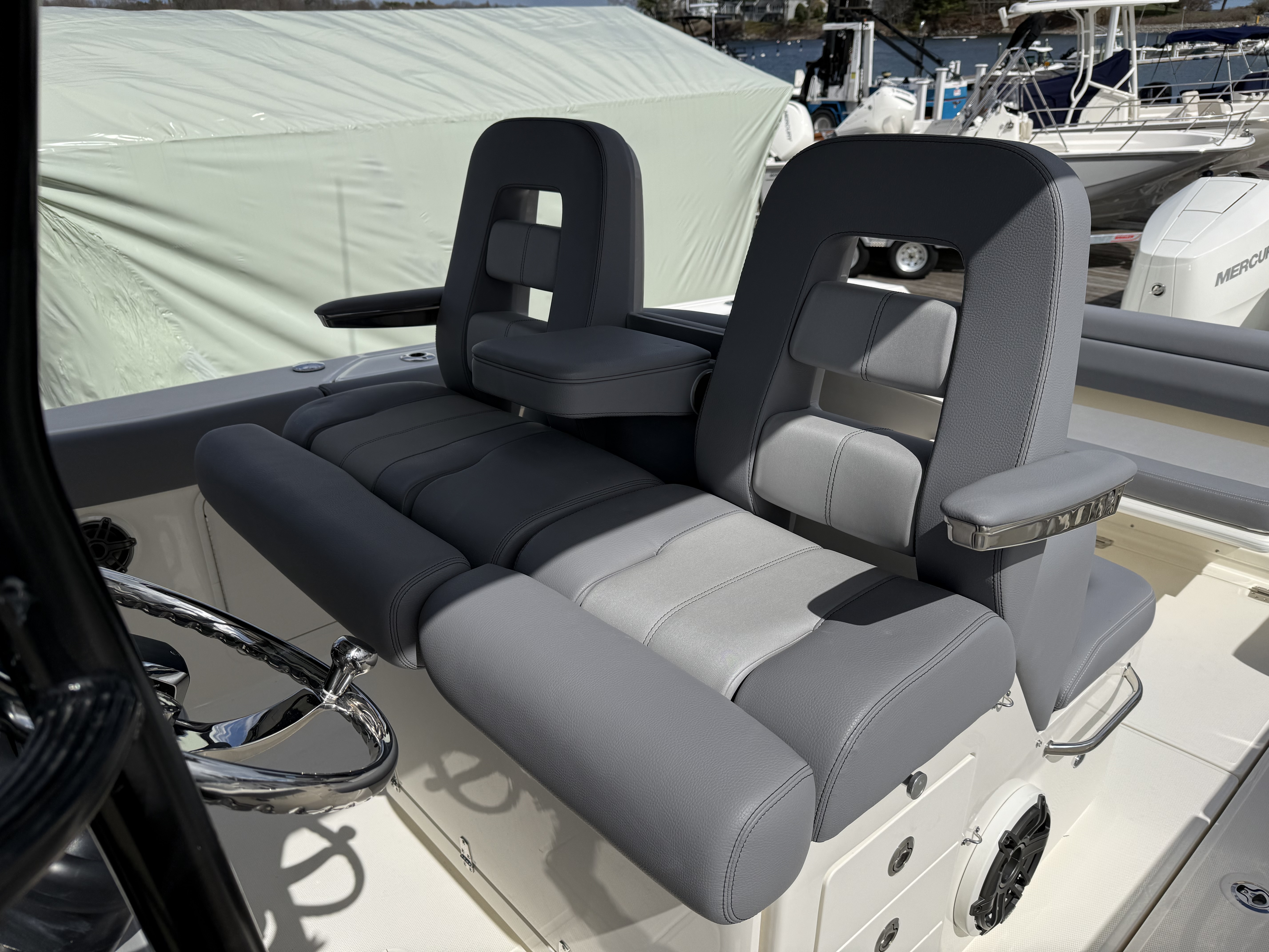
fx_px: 880
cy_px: 476
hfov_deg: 71.6
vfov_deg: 56.8
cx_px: 634
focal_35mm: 24
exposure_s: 1/11905
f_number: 1.78
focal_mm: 6.76
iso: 80
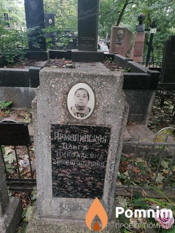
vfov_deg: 65.3
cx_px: 88
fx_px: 182
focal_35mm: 27
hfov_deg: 51.4
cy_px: 116
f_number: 1.8
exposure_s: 1/100
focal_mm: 4.75
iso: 160
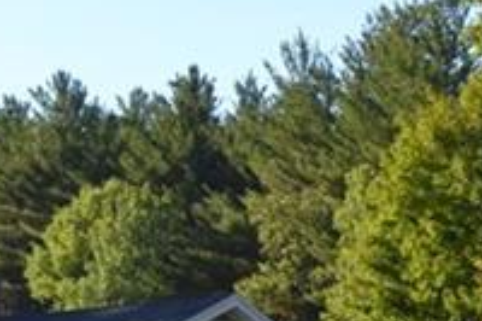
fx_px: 2676
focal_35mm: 200
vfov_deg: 6.8
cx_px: 930
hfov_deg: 9.7
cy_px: 270
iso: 100
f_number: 5.6
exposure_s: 1/200
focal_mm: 26
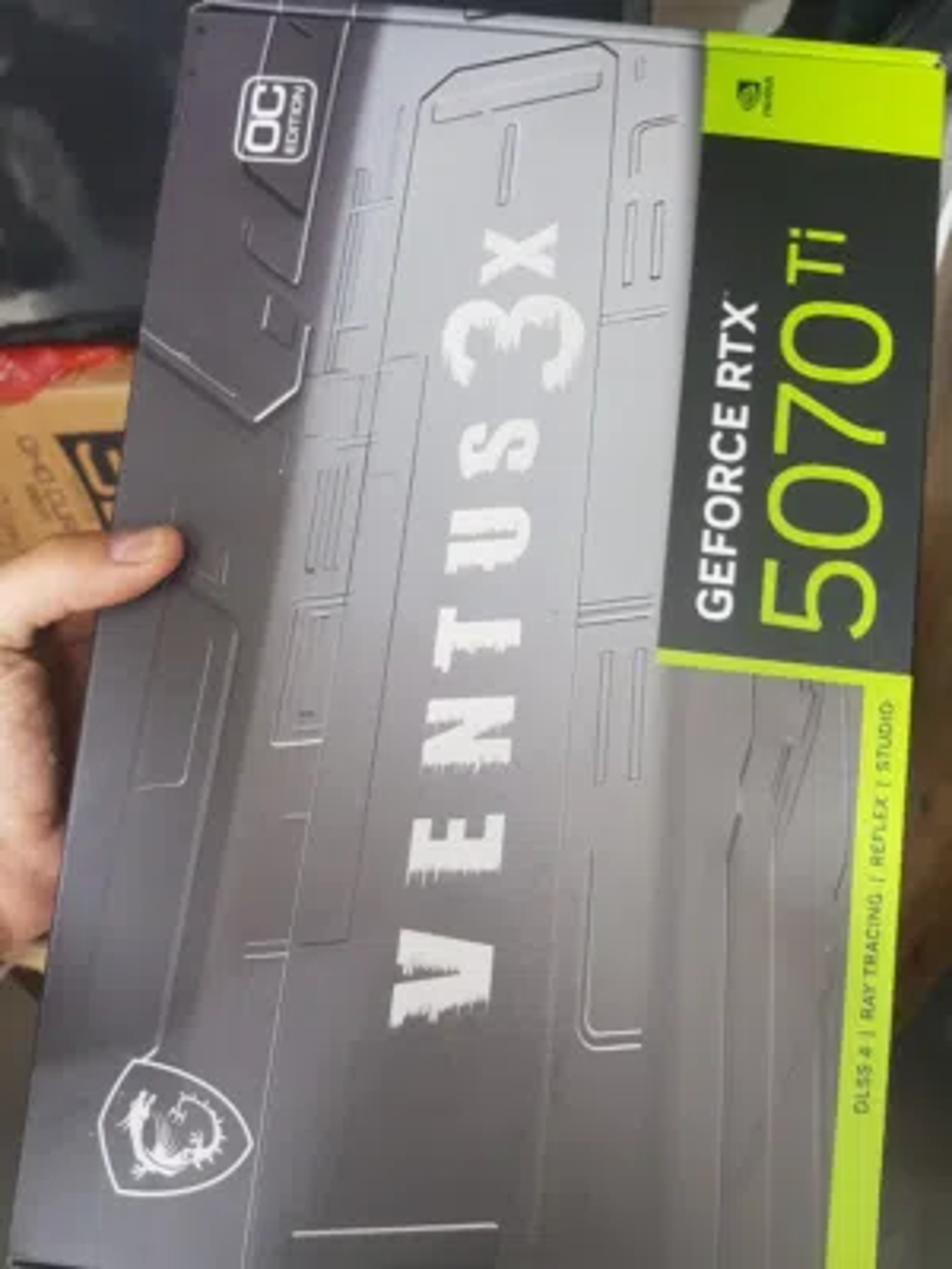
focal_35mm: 26
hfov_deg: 53.1
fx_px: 953
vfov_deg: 67.3
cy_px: 634
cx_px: 476
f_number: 1.7
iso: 200
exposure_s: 1/12
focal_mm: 4.3
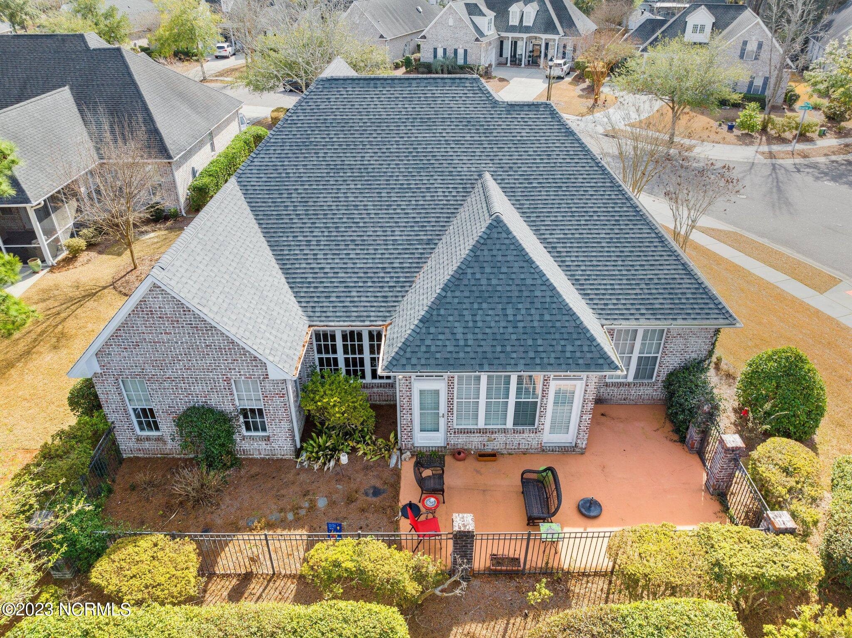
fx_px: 590
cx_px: 426
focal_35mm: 24
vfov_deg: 56.8
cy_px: 319
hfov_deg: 71.6
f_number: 2.8
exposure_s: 1/160
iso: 140
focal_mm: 12.29
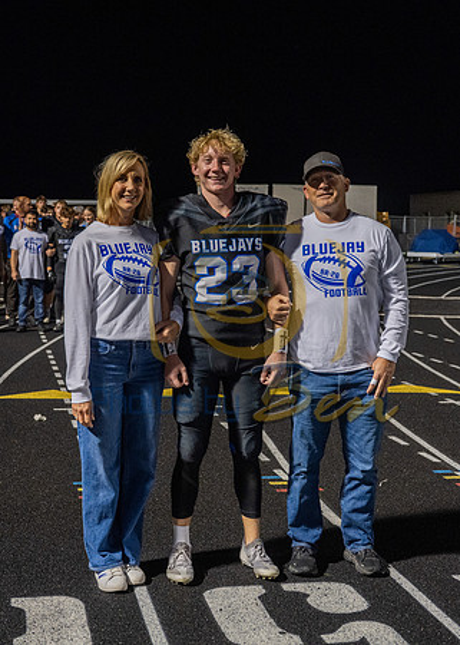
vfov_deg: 35.2
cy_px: 296
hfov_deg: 25.5
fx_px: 1016
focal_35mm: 56
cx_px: 183
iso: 1250
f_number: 4
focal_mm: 35
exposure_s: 1/160
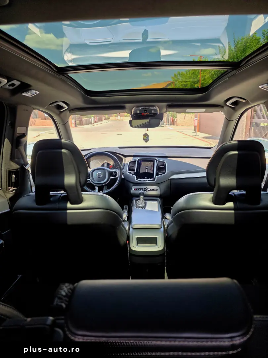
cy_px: 179
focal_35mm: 23
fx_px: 237
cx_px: 134
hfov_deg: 58.9
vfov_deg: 73.9
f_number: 1.7
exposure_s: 1/182
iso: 50
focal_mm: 6.3
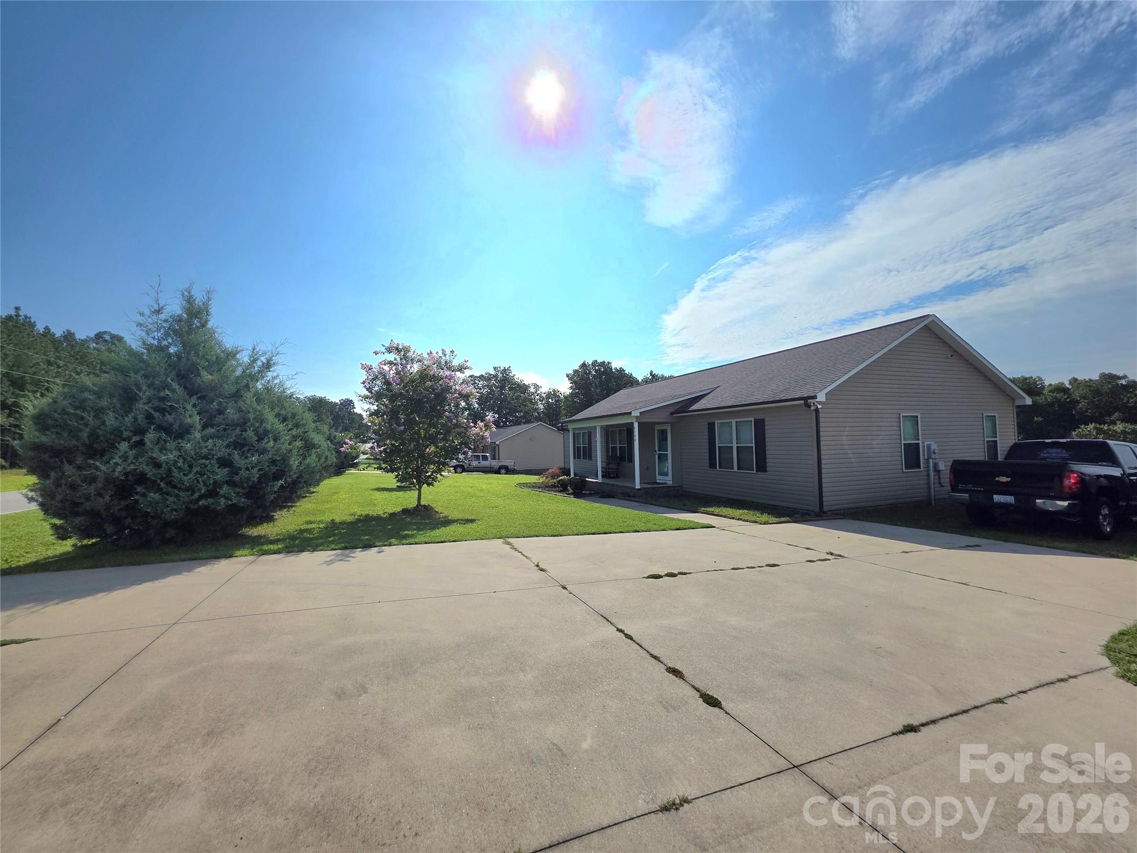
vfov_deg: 89.9
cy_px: 426
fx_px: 427
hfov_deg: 106.2
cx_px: 568
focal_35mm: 13
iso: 40
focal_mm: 2.2
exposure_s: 1/10000
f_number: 1.9
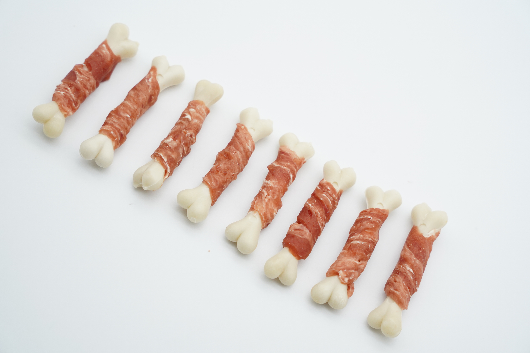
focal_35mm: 70
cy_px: 176
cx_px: 265
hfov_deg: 28.8
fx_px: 1030
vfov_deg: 19.5
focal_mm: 70
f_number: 5.6
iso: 2500
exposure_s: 1/800
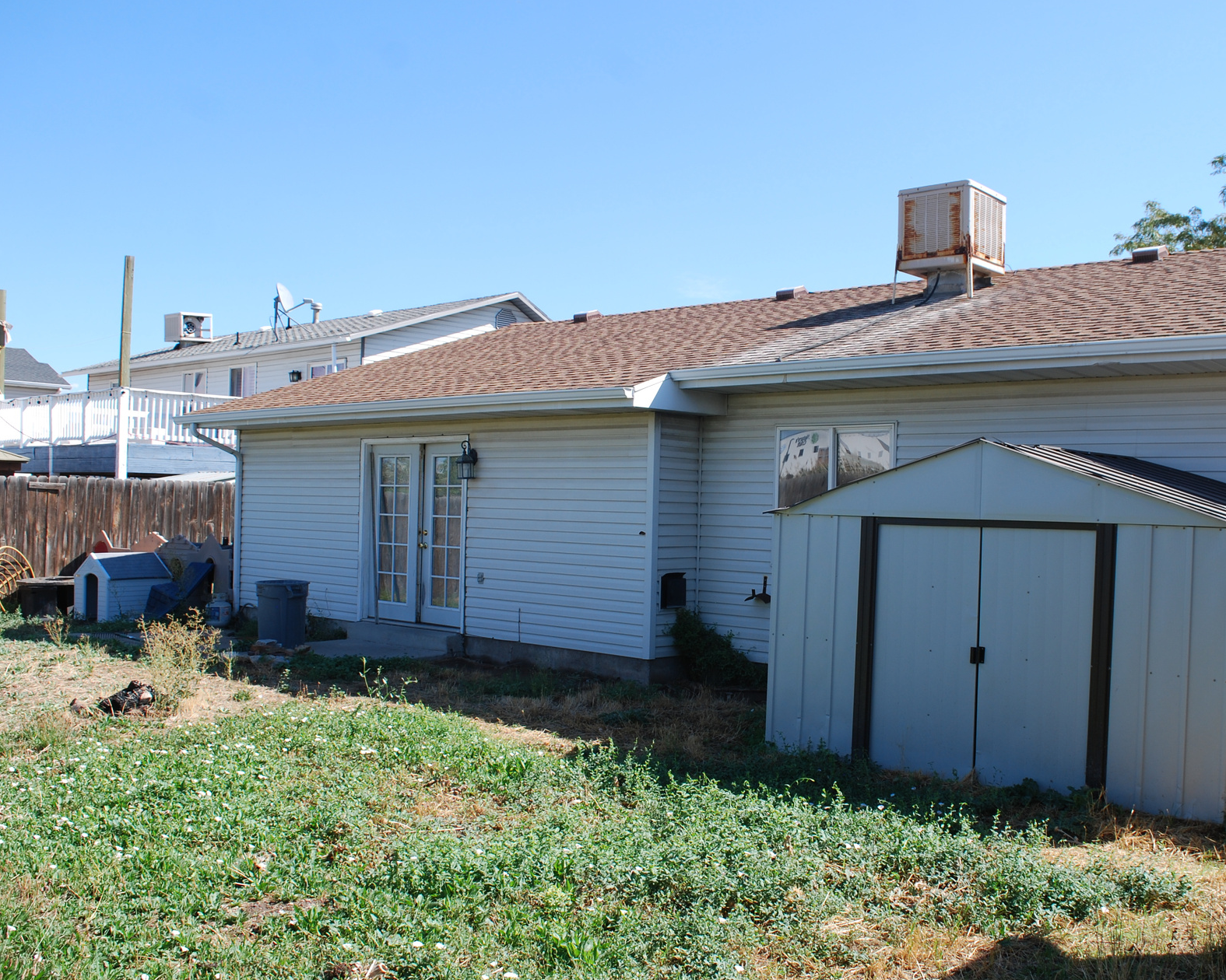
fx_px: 1197
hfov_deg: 53.9
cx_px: 732
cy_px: 508
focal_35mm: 33
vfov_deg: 44.5
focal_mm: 18
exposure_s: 1/160
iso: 100
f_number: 6.3
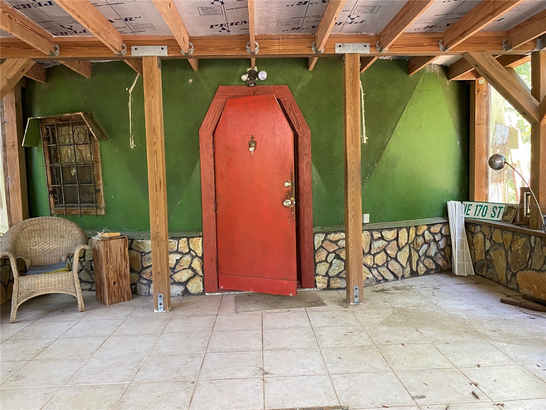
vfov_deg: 53.1
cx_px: 273
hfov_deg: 67.3
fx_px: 410
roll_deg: +2.3
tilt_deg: -3.8
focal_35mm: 26
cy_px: 205
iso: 250
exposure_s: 1/60
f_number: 1.8
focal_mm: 4.25
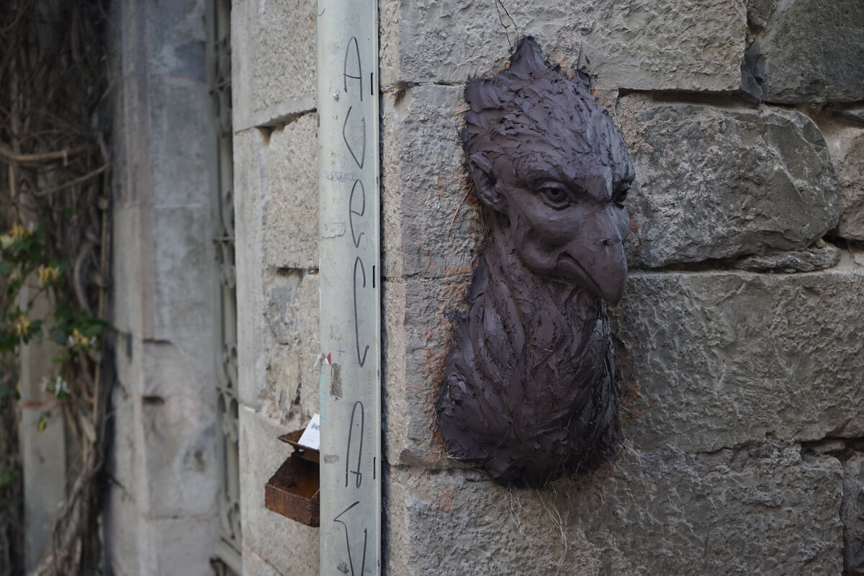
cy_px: 288
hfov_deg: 34.5
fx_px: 1392
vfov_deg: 23.4
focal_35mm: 58
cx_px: 432
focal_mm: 58
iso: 800
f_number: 5
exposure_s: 1/160
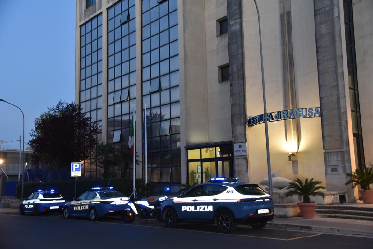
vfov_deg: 35.1
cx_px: 186
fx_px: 394
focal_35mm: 38
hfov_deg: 50.7
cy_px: 124
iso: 800
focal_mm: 38
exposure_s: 1/60
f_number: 4
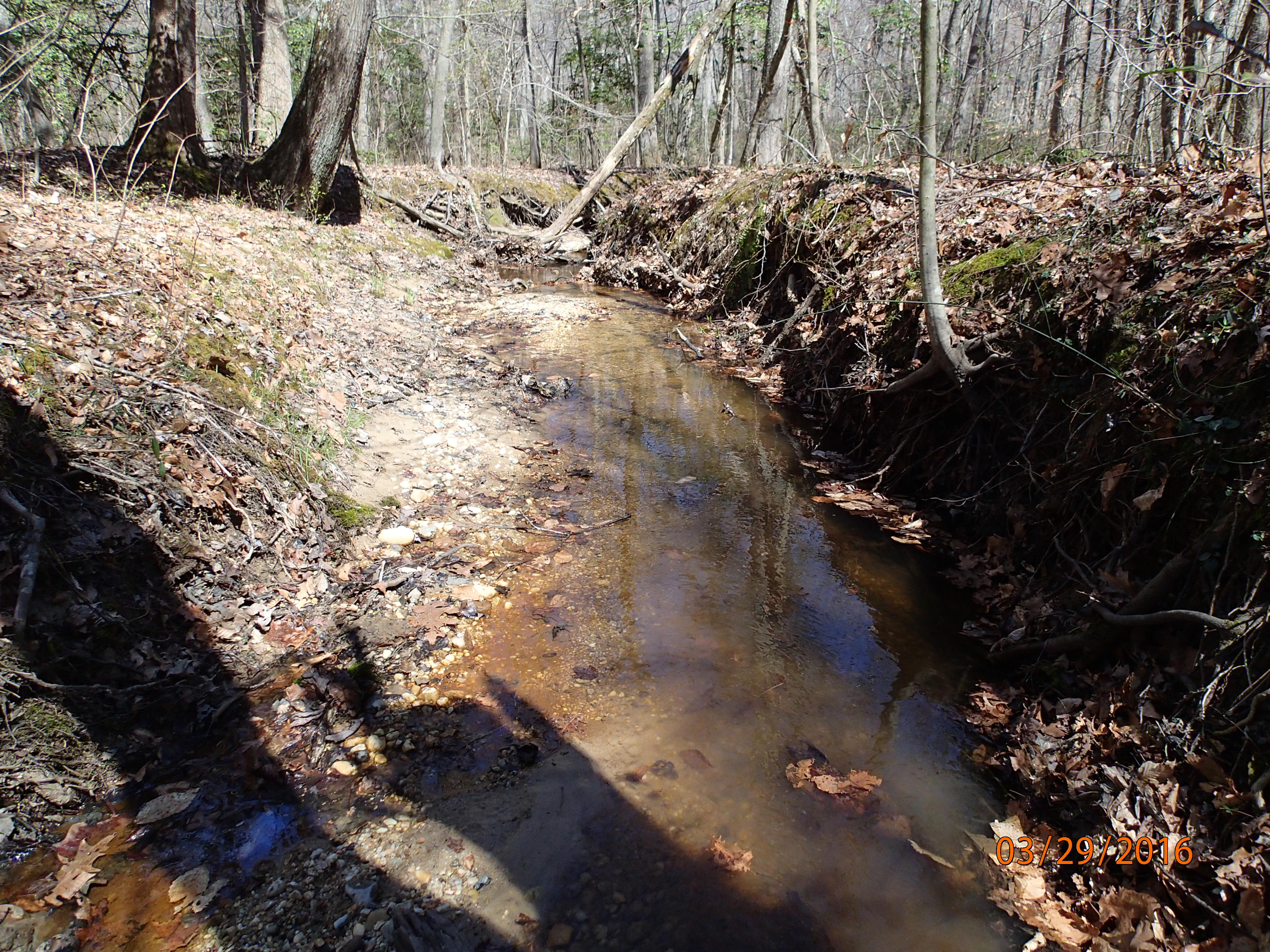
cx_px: 635
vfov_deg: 54.9
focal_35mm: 25
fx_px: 917
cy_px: 476
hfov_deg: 69.4
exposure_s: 1/1000
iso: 200
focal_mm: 4.5
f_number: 2.8
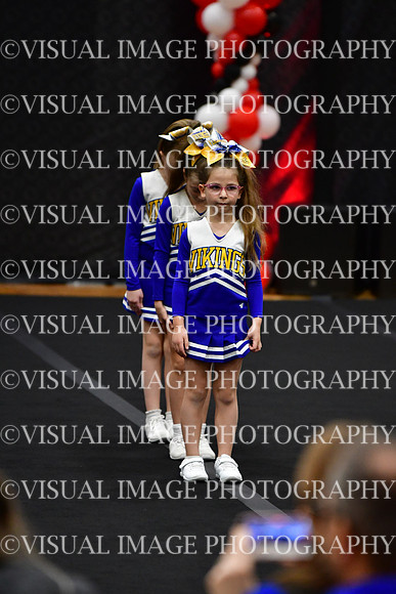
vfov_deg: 6.9
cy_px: 297
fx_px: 4947
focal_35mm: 300
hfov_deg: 4.6
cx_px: 198
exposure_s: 1/800
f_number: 2.8
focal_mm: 200
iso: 4000
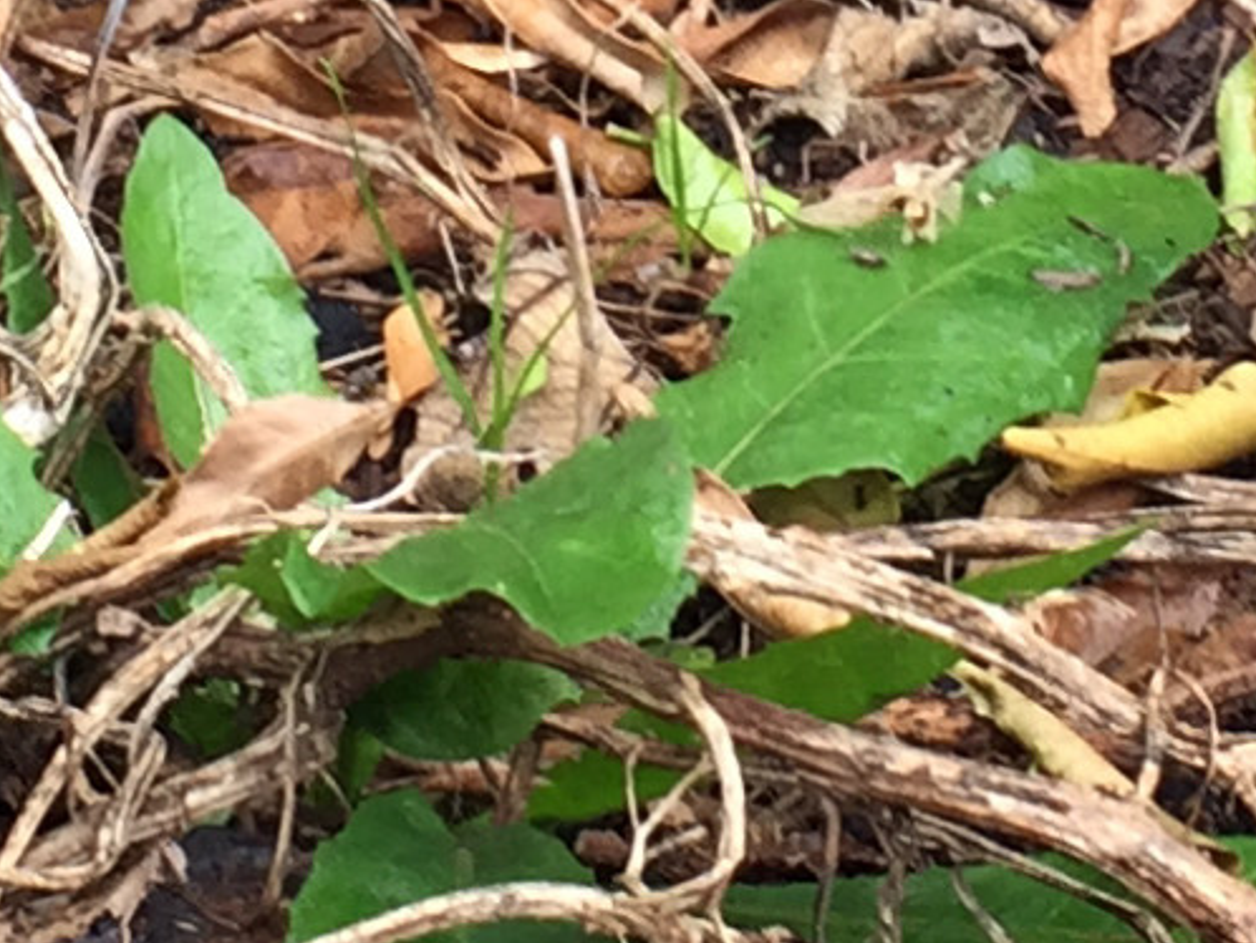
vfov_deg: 7.7
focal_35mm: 190
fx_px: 6897
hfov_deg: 10.4
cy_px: -406
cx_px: 620
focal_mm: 4.15
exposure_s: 1/50
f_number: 2.2
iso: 32
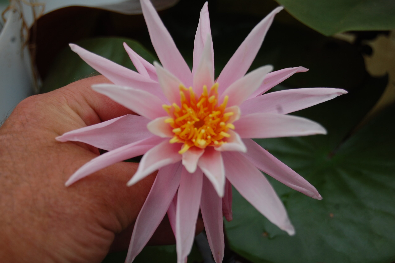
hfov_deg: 24.6
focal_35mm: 82
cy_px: 132
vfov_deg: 16.5
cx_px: 198
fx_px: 904
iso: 200
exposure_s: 1/160
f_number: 6.3
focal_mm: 55
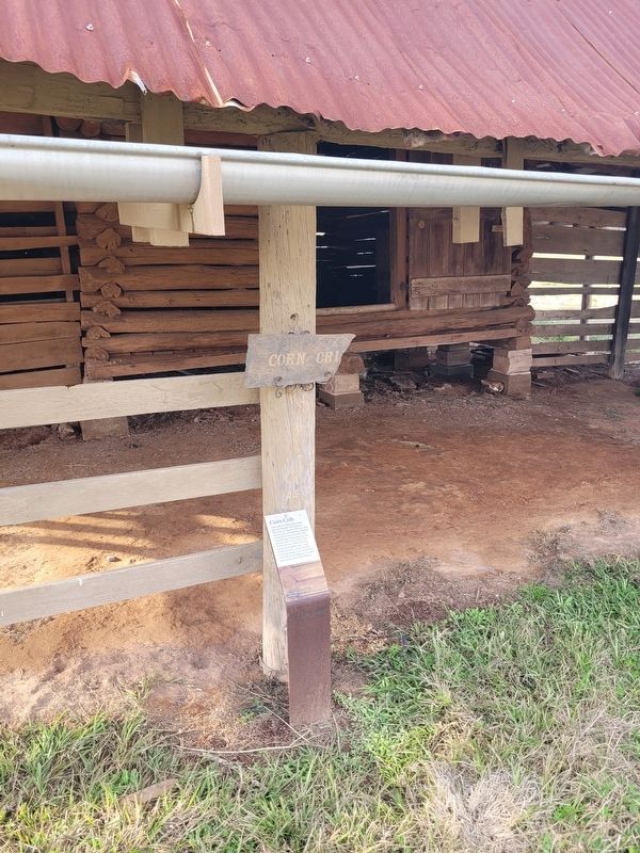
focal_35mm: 26
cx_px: 320
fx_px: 641
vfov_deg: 67.3
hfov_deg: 53.1
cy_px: 426
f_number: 1.8
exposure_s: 1/132
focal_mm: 5.4
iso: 40
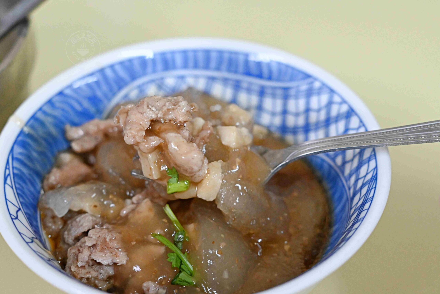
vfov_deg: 18.2
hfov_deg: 27.0
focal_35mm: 75
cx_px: 220
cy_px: 147
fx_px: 917
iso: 3600
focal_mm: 50
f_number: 3.2
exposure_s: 1/200
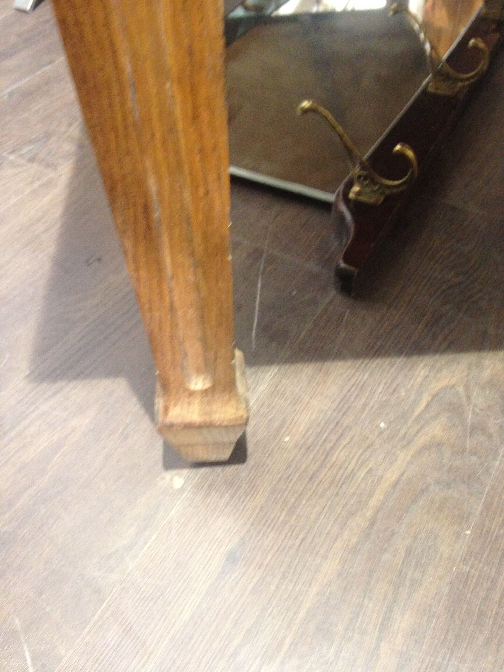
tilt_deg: -48.6
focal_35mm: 33
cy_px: 336
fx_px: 641
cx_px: 252
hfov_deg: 42.9
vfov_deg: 55.4
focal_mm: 4.12
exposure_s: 1/17
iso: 400
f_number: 2.4
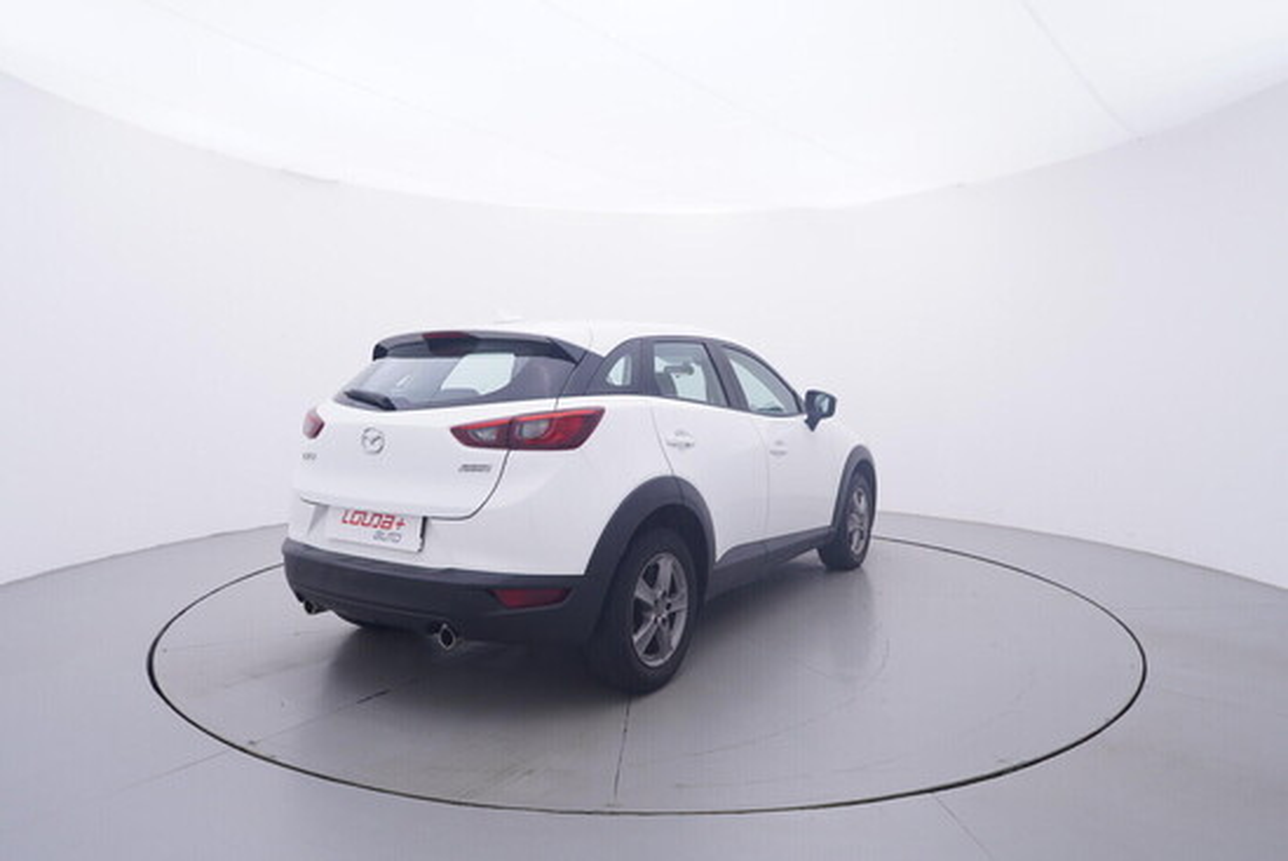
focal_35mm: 22
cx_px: 644
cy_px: 430
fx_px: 806
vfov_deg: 56.2
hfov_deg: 77.3
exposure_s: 1/80
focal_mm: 15
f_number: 5
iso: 200
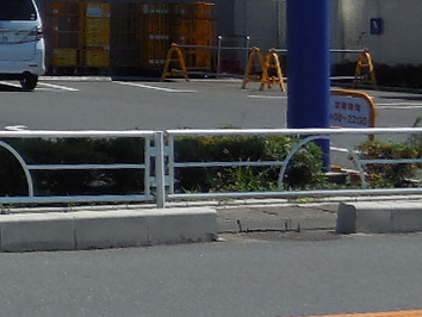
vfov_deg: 9.8
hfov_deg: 12.0
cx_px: -379
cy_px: -105
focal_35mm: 149
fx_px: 1818
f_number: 7.4
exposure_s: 1/640
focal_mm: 5.9
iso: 125
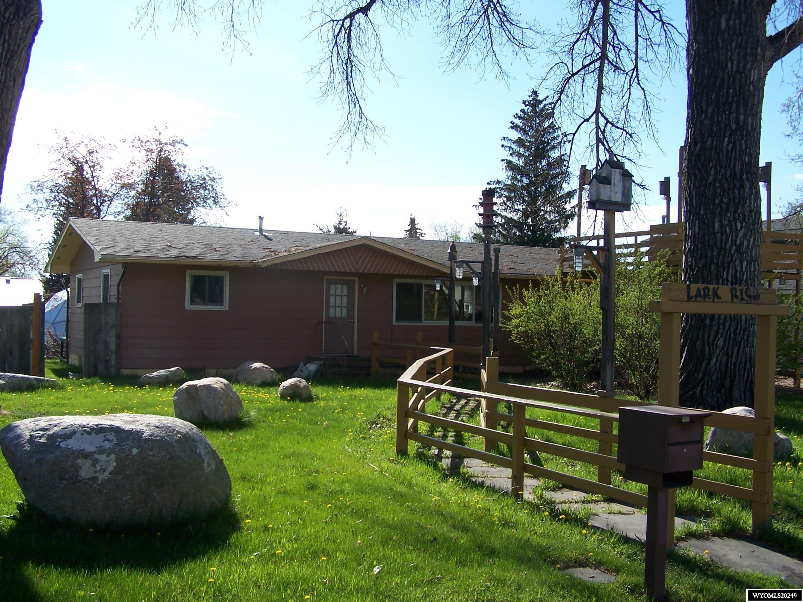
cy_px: 301
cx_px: 402
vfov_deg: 37.7
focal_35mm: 38
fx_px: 881
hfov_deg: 49.0
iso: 80
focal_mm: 6.3
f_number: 4
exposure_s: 1/640
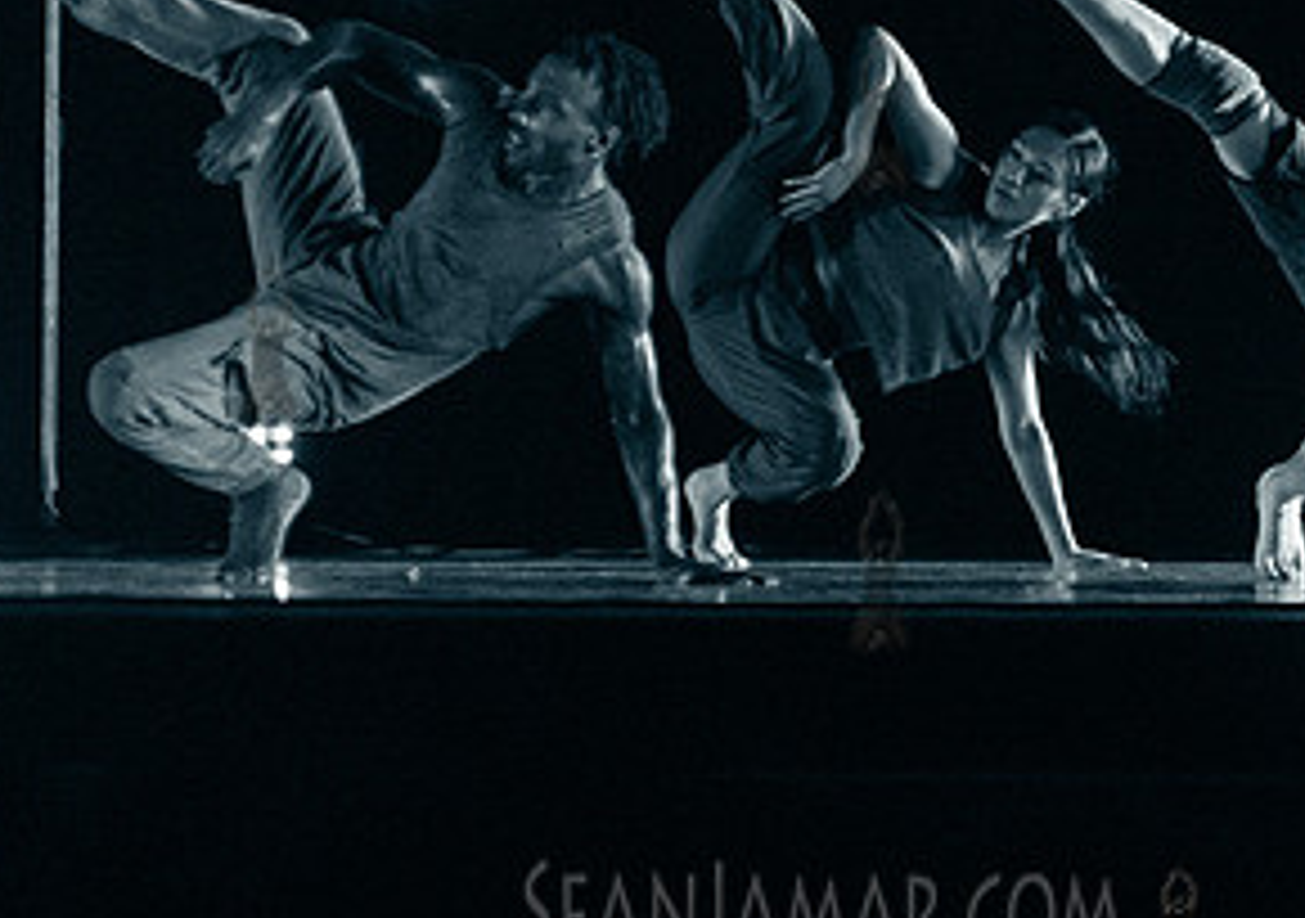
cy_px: 251
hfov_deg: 4.2
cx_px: 1163
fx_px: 17700
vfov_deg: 3.0
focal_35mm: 480
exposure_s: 1/500
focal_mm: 200
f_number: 2.8
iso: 4000
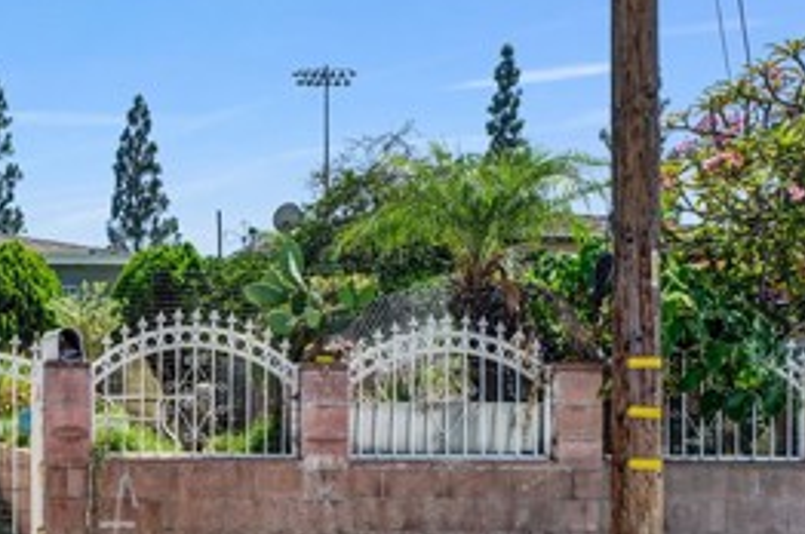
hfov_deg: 36.6
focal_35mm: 44
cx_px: -111
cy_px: 414
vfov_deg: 29.8
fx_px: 983
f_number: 9
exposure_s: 1/500
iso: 400
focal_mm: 12
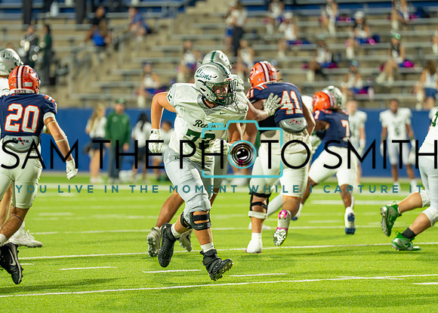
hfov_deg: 6.4
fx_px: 3926
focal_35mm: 316
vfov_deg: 4.6
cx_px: 195
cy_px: 161
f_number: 2.8
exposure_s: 1/1000
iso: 2000
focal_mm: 200
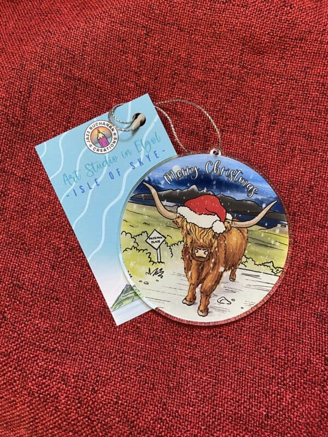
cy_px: 218
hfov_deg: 53.1
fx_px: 328
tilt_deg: -83.7
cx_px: 164
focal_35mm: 26
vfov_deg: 67.3
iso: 100
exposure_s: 1/50
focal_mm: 4.25
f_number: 1.8
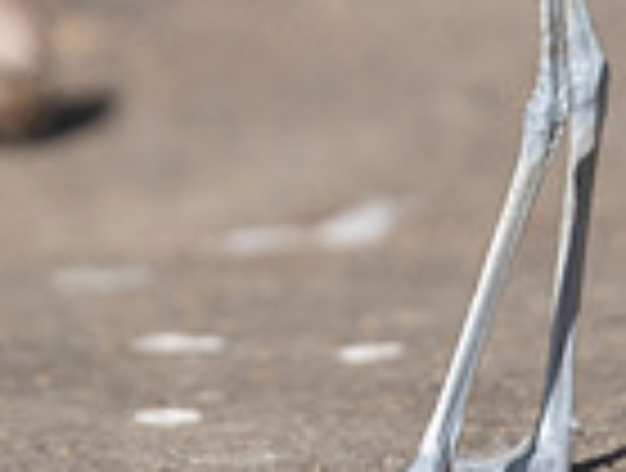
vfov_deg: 1.7
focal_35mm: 877
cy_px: -286
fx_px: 15901
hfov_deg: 2.3
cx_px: 453
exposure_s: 1/1250
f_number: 2.8
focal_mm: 190
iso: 100
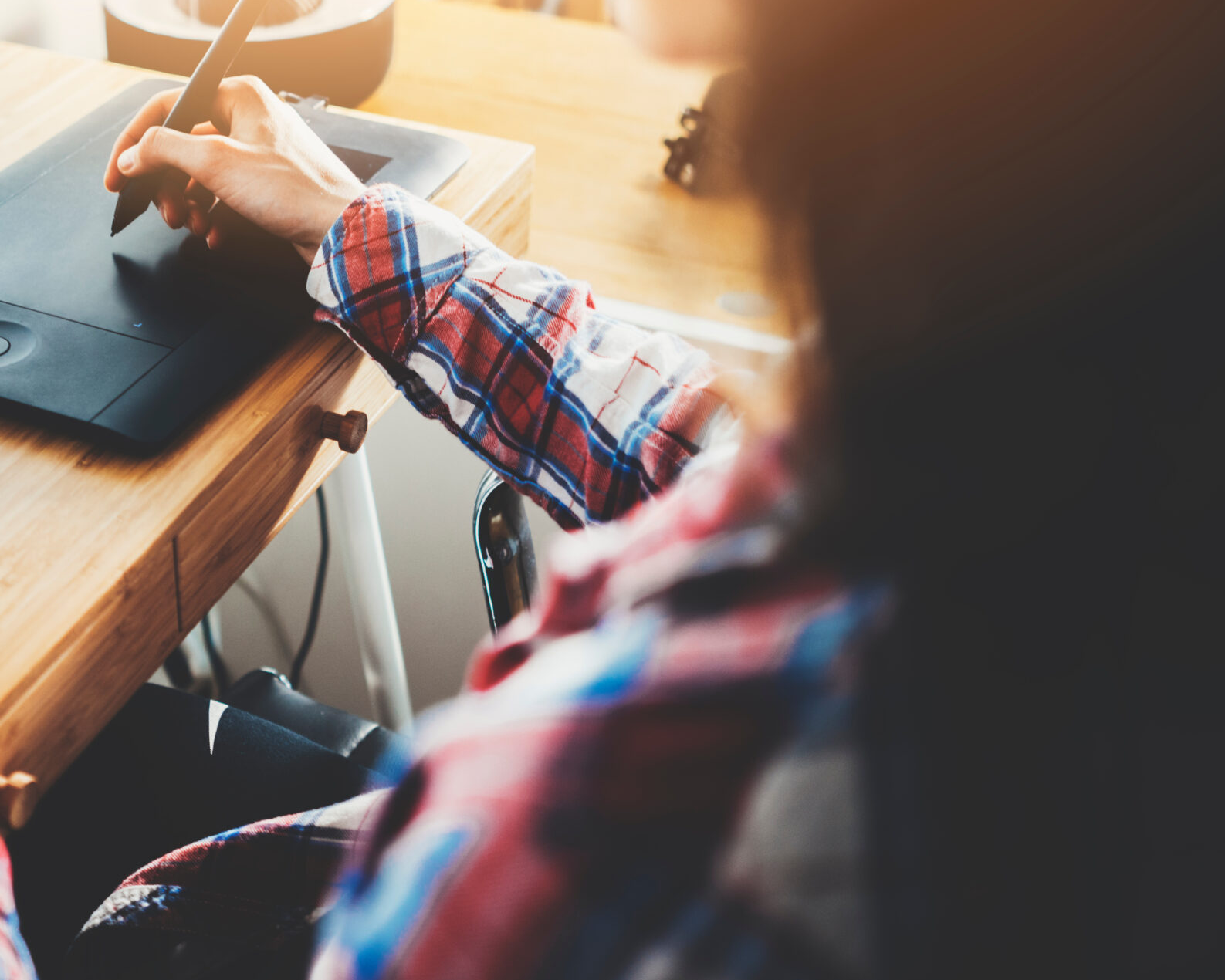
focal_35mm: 53
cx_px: 290
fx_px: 1922
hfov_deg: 34.5
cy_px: 422
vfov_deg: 28.6
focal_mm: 35
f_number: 2.8
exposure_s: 1/60
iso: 640
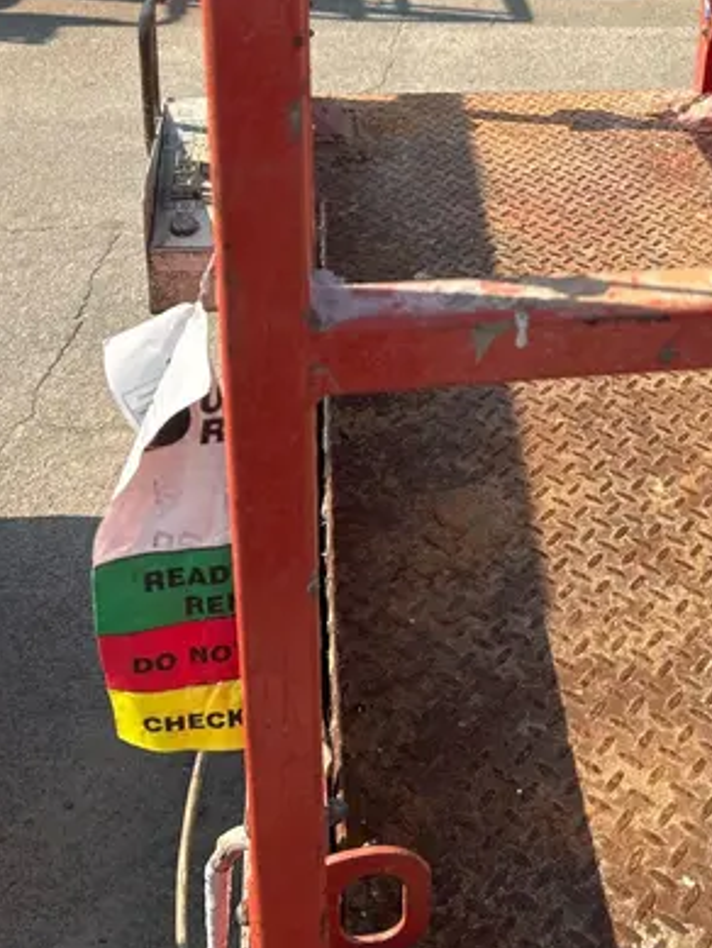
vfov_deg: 37.0
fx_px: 1343
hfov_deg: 28.6
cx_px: 639
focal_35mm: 49
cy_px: 140
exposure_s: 1/2994
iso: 50
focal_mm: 5.7
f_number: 1.5
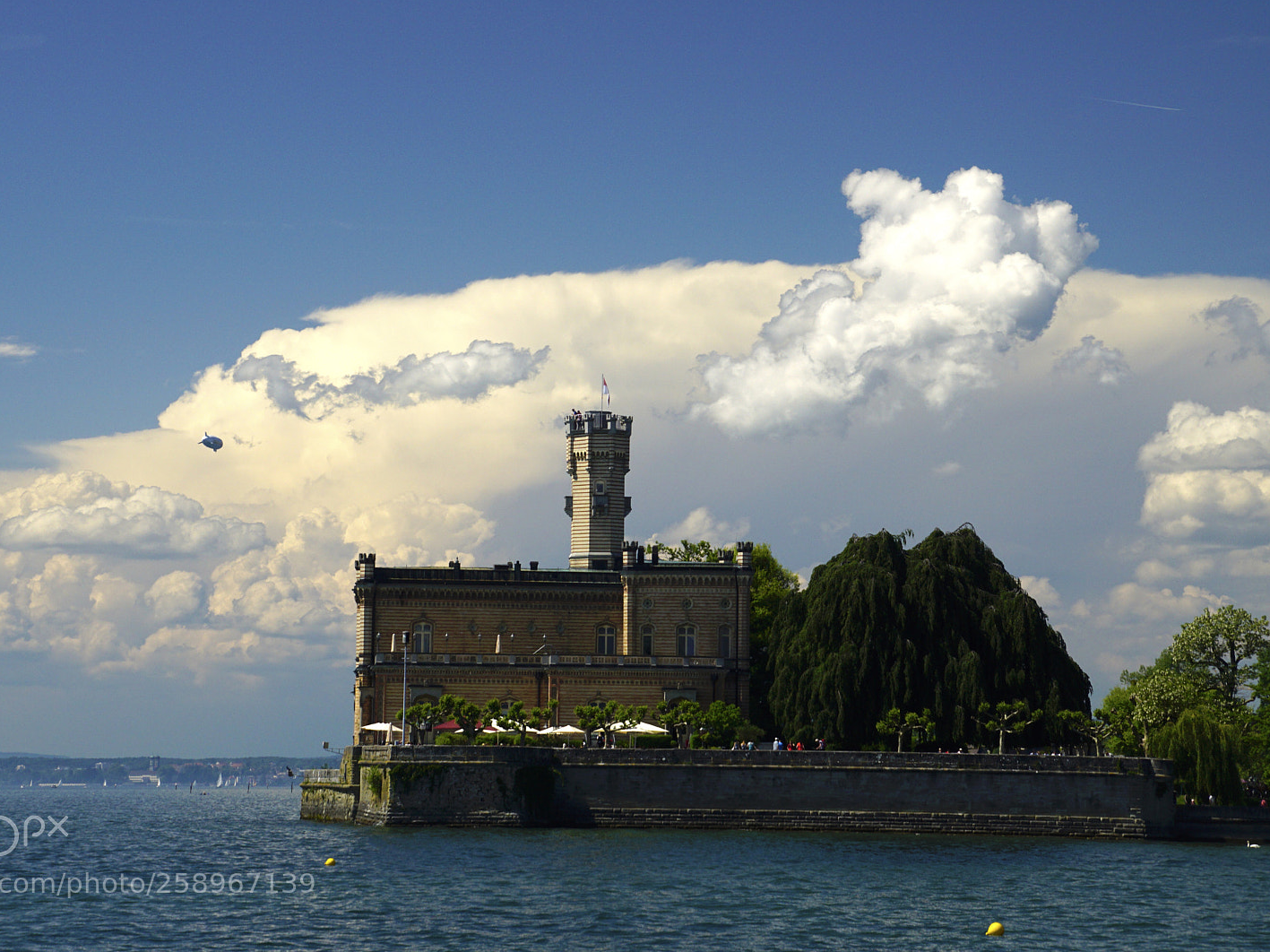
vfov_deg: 13.0
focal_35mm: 114
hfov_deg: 17.3
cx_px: 563
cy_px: 476
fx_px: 4181
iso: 200
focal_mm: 70
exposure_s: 1/500
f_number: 8
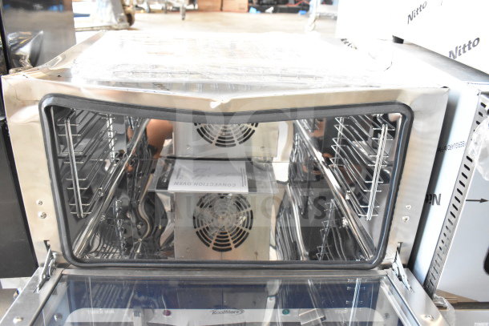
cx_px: 244
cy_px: 163
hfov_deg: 61.9
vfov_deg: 43.6
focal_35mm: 30
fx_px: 408
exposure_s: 1/160
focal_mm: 20
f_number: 6.3
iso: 6400
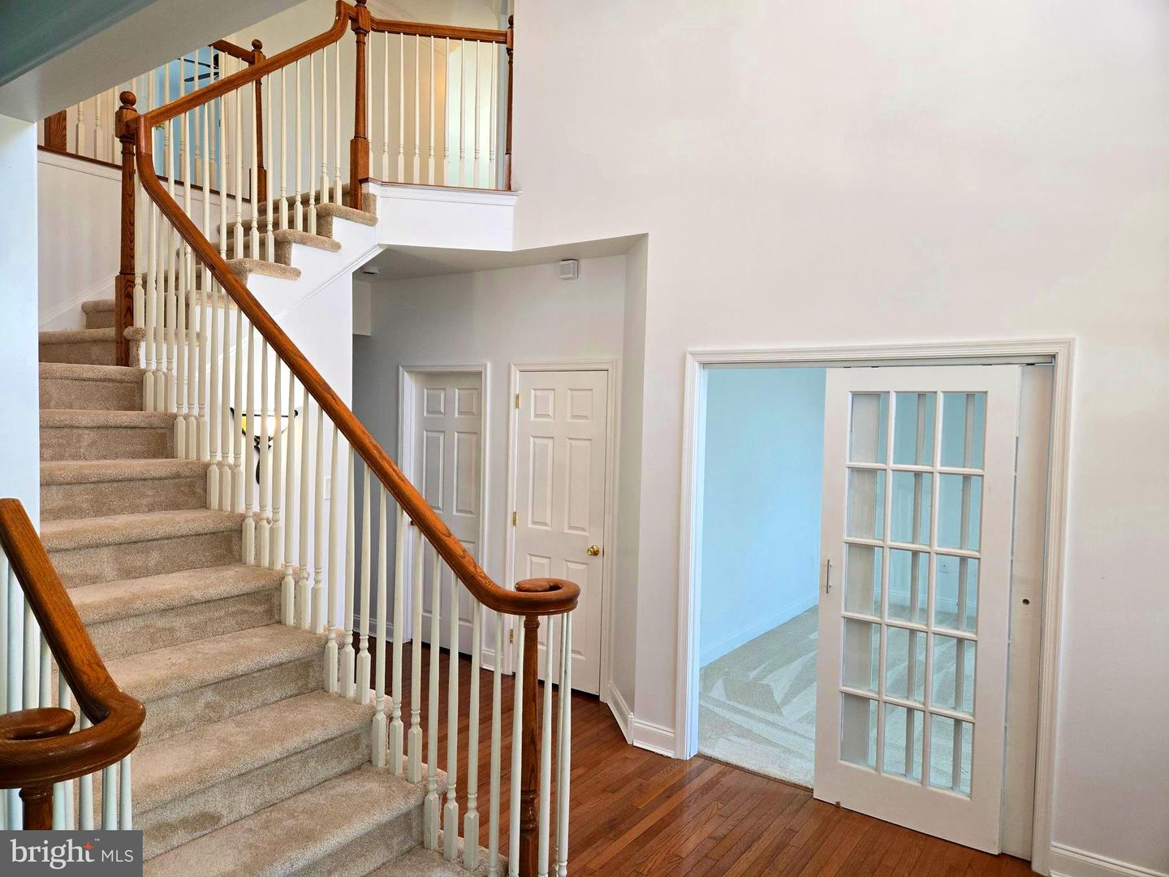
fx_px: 777
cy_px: 438
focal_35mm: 23
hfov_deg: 73.9
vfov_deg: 58.9
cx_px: 584
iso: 50
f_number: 1.8
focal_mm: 5.4
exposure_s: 1/60
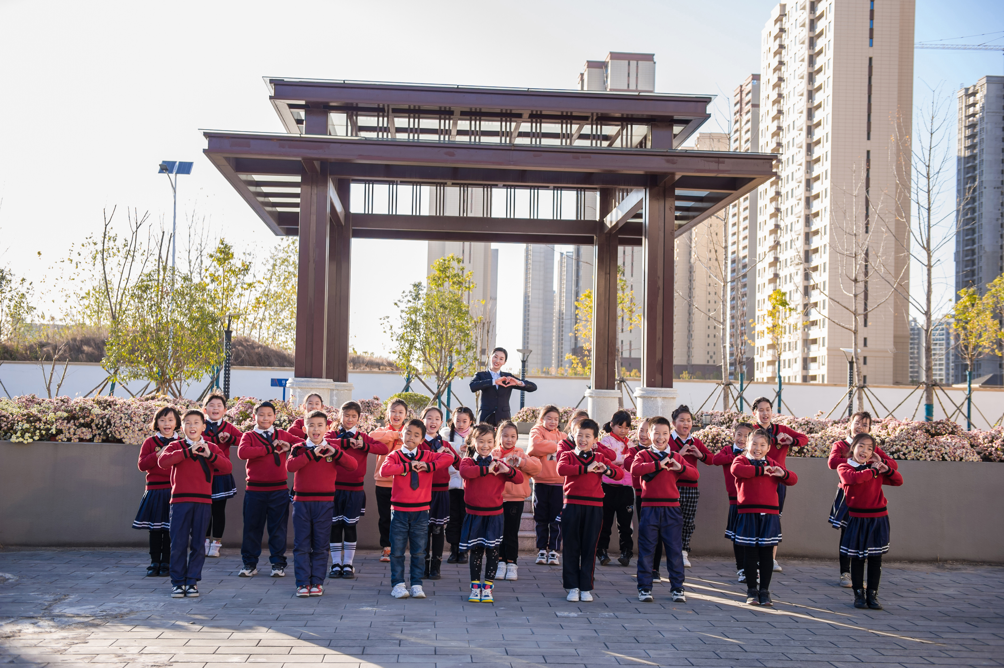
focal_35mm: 42
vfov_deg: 31.9
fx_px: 1171
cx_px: 502
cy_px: 334
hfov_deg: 46.4
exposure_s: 1/320
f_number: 3.5
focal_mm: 42
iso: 100
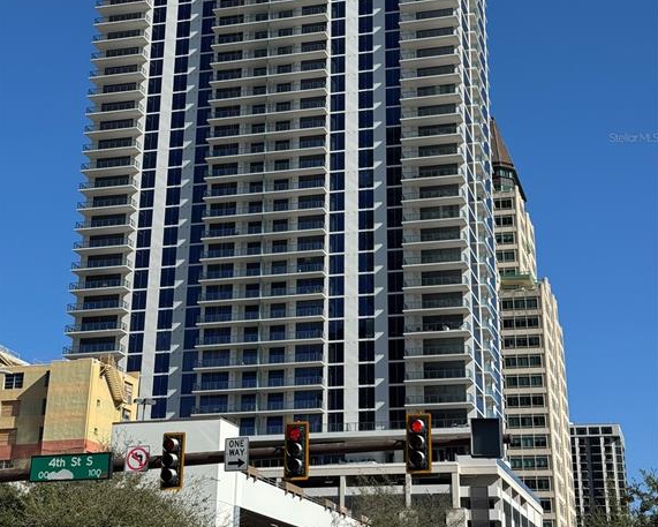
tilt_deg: +22.6
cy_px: 137
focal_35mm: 63
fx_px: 1227
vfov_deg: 24.0
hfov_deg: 30.0
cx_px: 330
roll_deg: +0.1
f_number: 1.78
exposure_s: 1/4608
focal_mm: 6.76
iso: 64
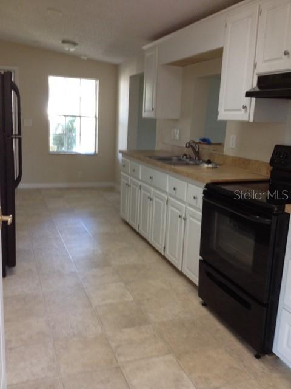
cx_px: 146
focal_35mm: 35
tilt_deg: -11.5
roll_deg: -2.1
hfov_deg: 40.7
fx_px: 392
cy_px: 194
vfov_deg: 52.6
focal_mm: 4.28
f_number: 2.4
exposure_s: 1/20
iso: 160
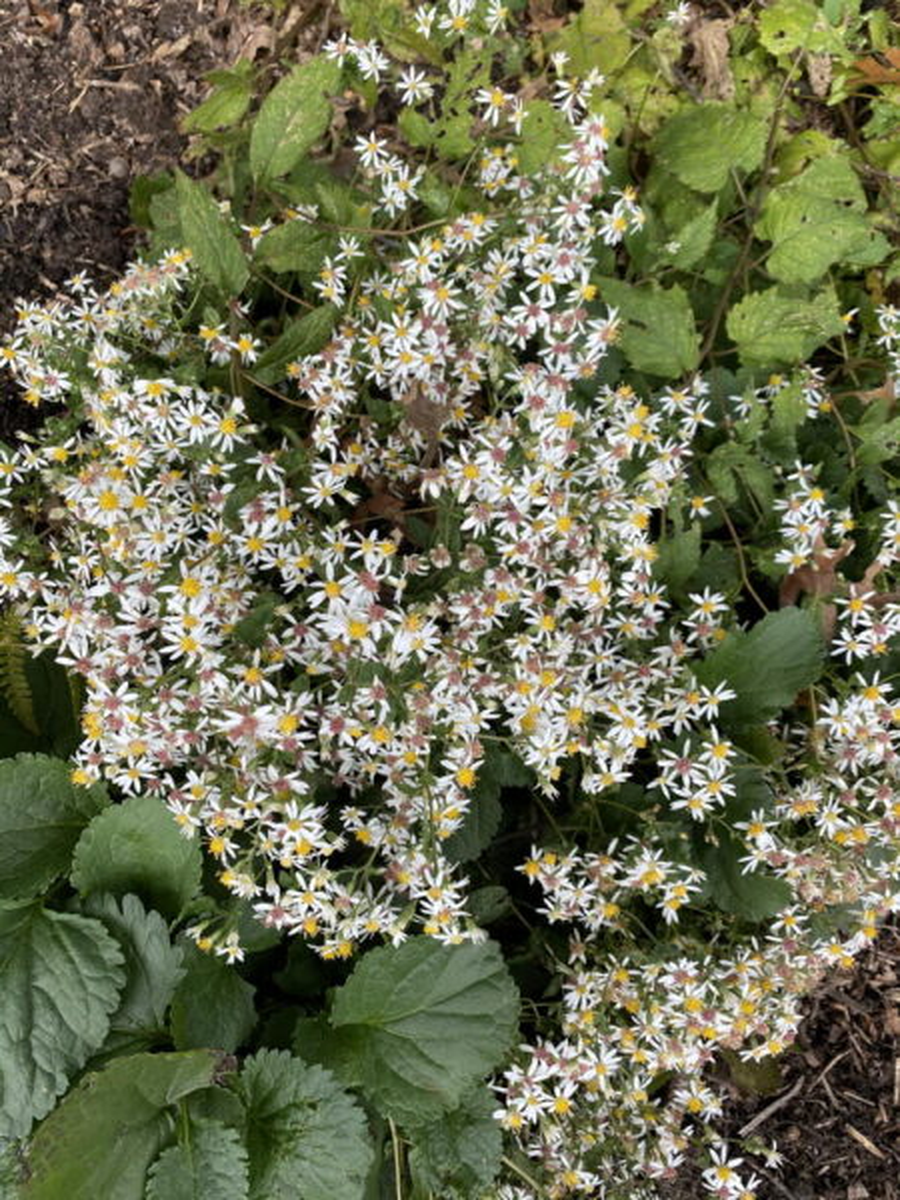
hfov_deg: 53.1
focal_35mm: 26
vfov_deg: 67.3
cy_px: 600
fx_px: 901
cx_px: 450
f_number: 1.8
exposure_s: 1/565
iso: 32
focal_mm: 4.25
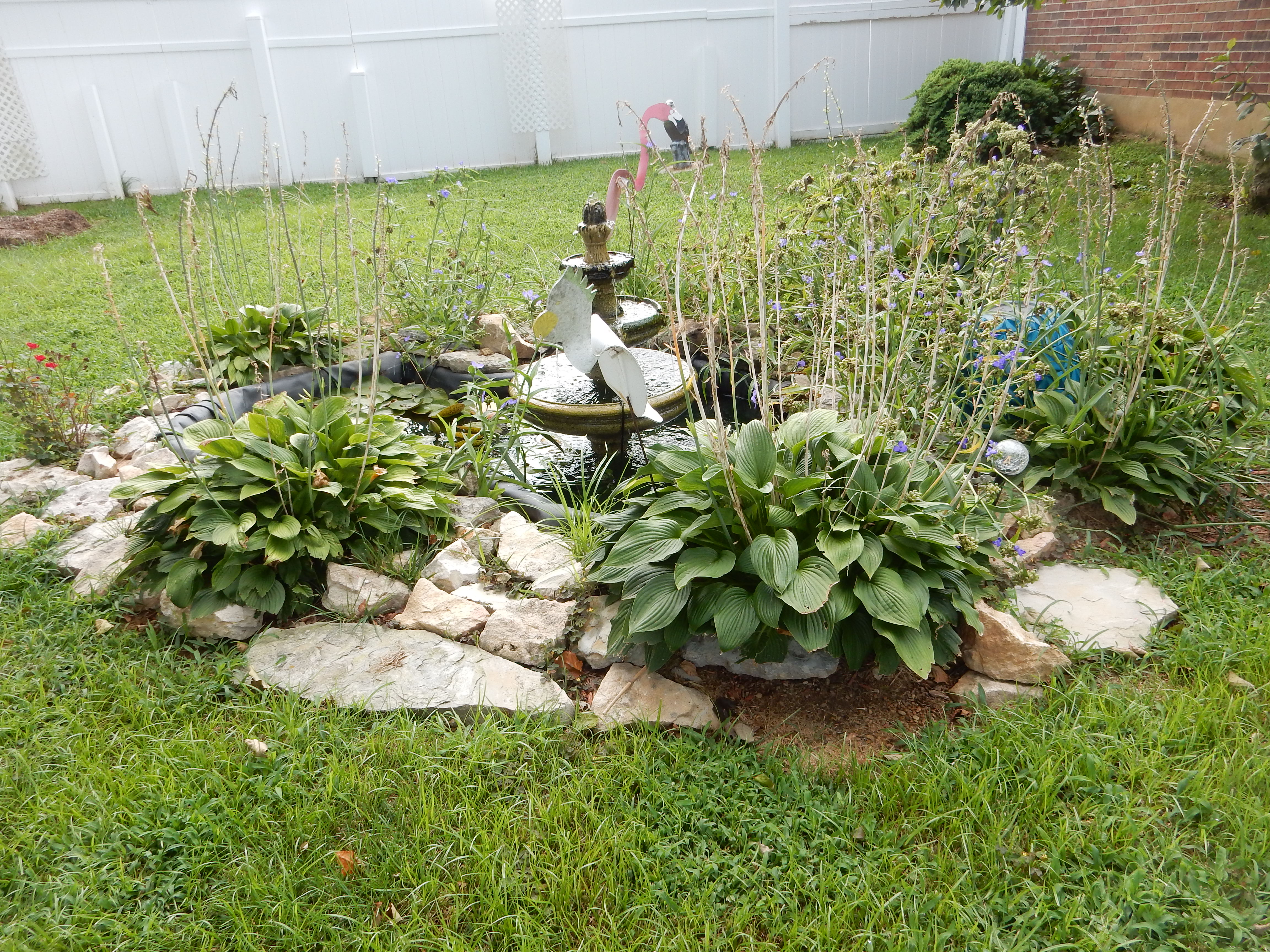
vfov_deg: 54.9
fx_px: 917
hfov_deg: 69.4
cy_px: 476
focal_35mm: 25
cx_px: 635
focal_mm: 4.5
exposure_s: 1/200
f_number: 3.7
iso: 125
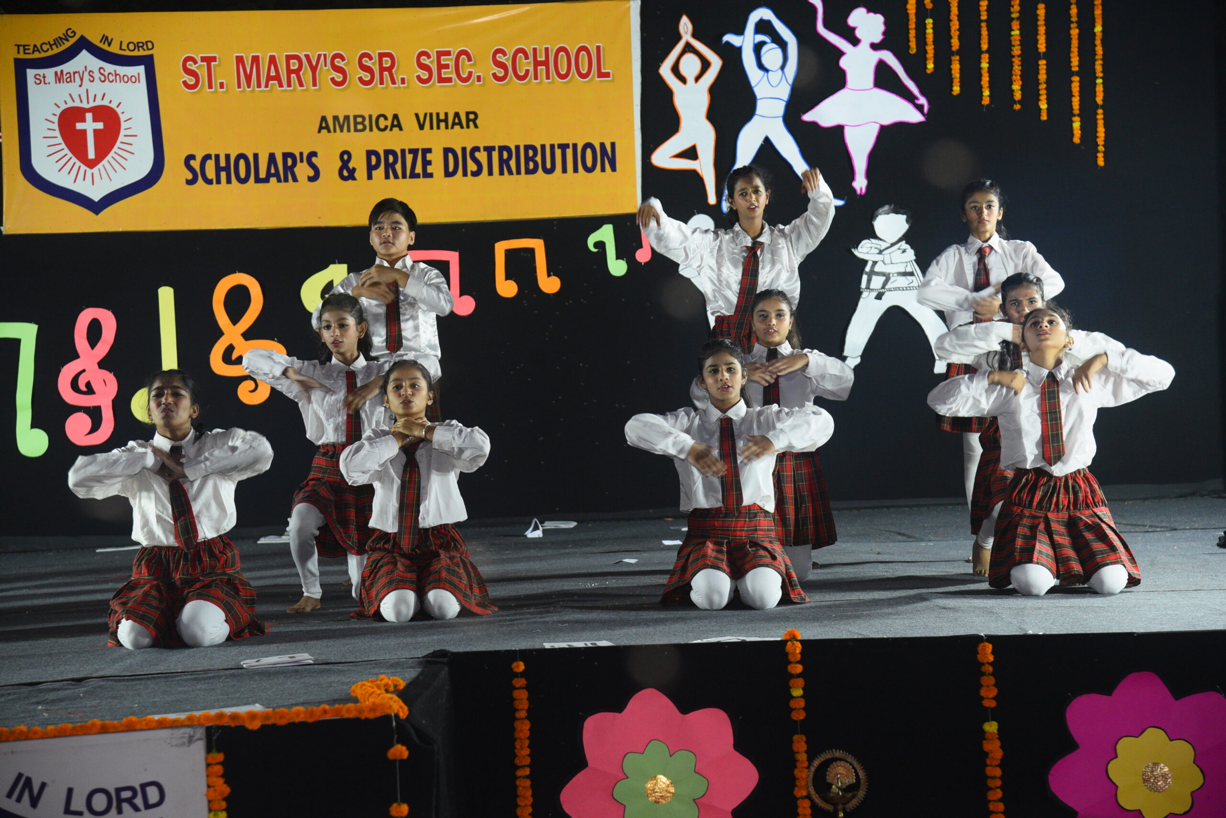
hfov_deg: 26.0
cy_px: 409
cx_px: 613
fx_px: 2656
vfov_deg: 17.5
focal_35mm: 78
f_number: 4
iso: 2500
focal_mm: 78
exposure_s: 1/125
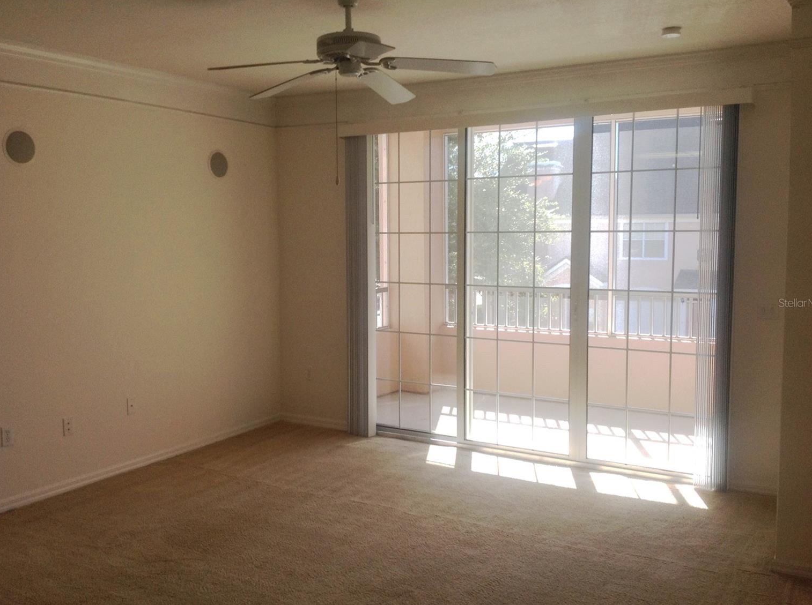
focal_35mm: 37
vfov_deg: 38.5
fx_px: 866
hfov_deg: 50.2
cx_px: 400
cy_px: 303
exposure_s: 1/240
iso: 50
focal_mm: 4.28
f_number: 2.4
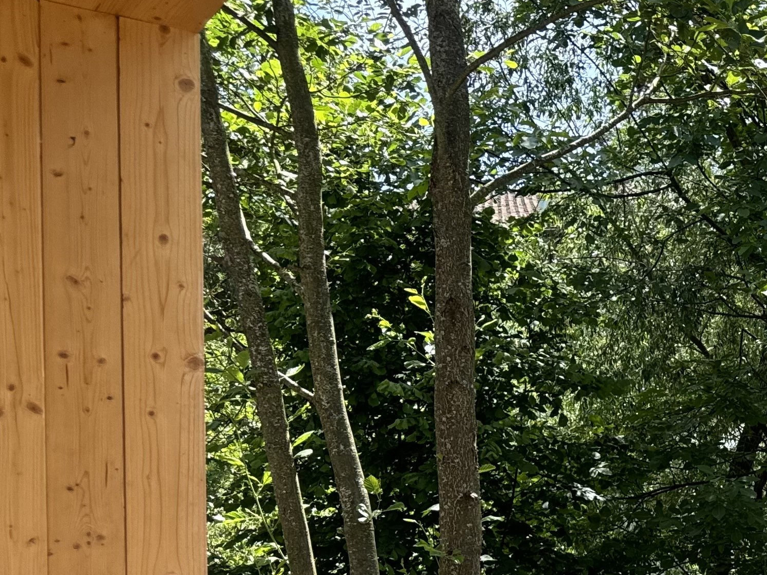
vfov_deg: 22.1
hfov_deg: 25.6
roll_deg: +0.6
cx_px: 997
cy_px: 518
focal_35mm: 65
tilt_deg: -1.2
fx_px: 1440
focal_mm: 6.76
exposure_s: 1/864
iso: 80
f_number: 1.78
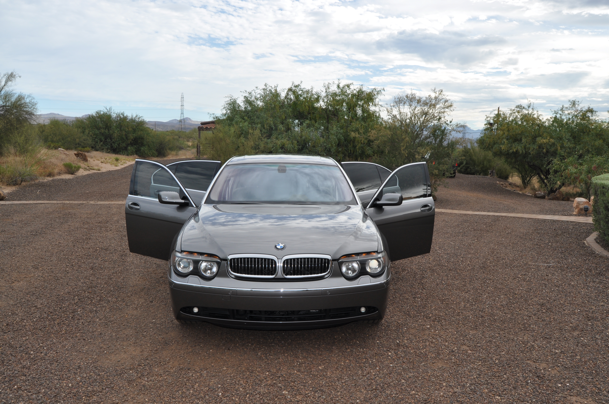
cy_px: 202
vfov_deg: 47.8
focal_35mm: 27
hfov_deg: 67.4
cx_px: 304
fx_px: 456
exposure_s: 1/200
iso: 200
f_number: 11
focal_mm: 18
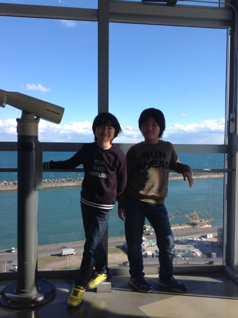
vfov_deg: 52.7
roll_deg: +0.8
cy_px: 159
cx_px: 119
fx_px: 322
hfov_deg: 40.6
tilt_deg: -0.8
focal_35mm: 35
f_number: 2.4
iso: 50
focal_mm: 4.28
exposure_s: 1/975
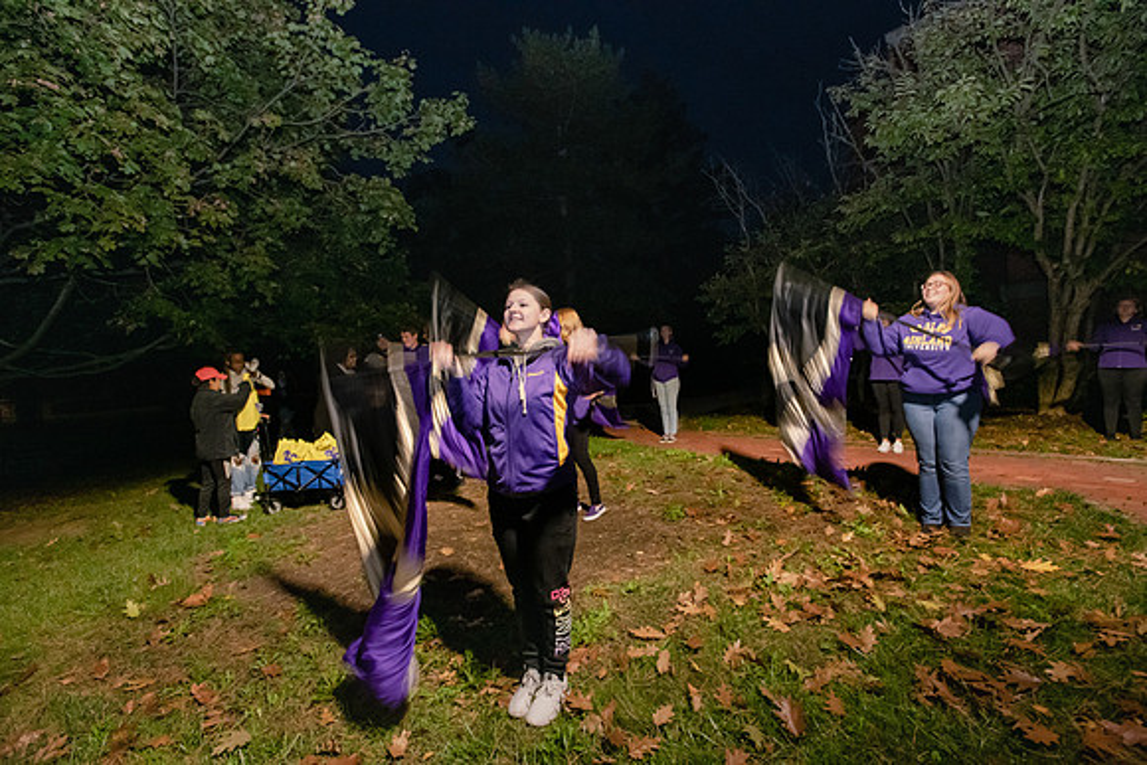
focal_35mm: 17
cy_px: 382
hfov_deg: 93.3
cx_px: 574
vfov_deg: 70.5
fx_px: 542
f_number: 5
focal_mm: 17
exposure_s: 1/40
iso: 5000
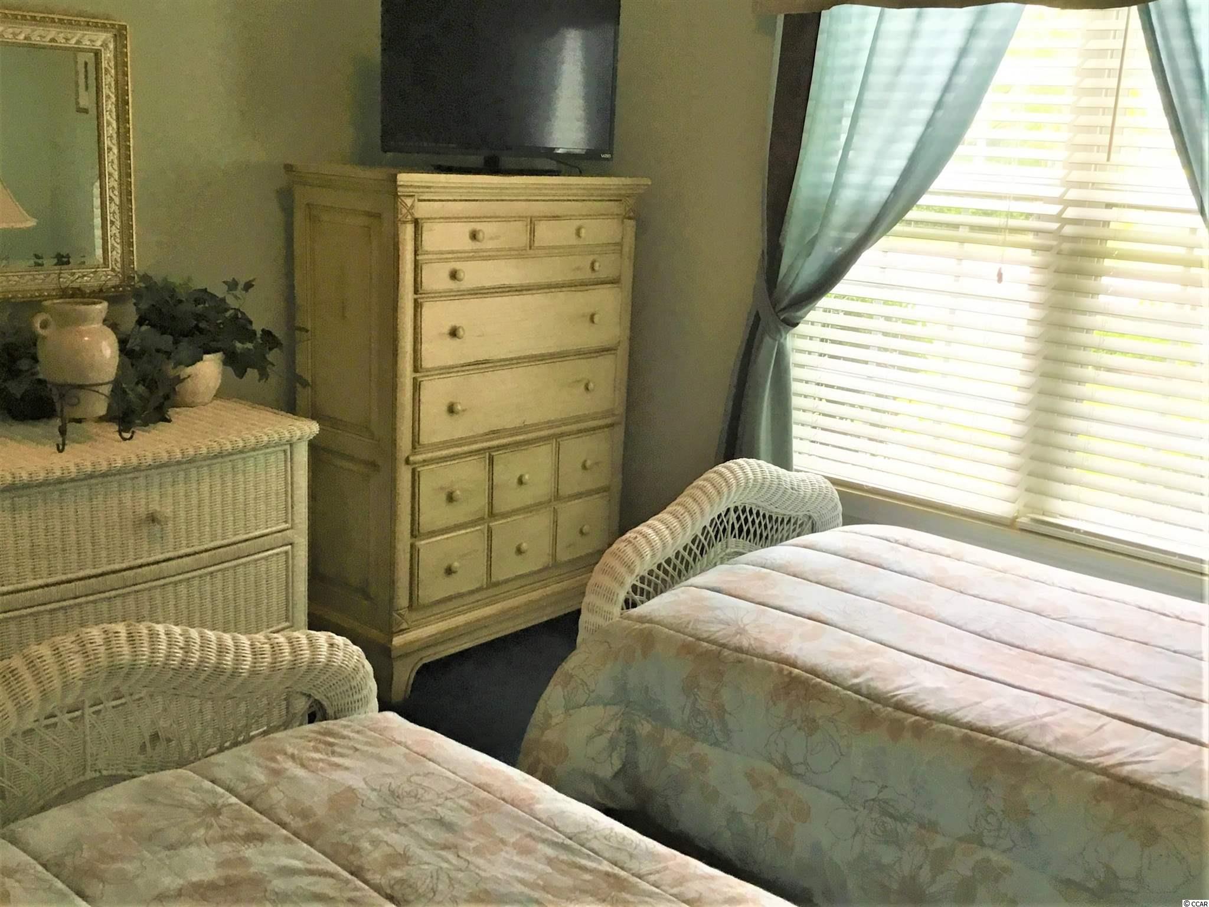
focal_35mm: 31
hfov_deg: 58.4
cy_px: 454
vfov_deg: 45.4
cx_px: 604
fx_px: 1082
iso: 32
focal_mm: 3.3
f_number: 2.4
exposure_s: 1/30
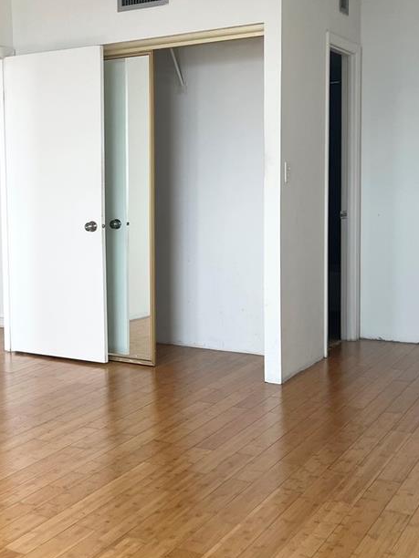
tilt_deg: -4.8
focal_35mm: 51
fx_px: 823
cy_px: 253
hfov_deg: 27.7
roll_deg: +1.5
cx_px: 58
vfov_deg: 37.5
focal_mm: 5.7
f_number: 1.5
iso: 80
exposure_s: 1/121
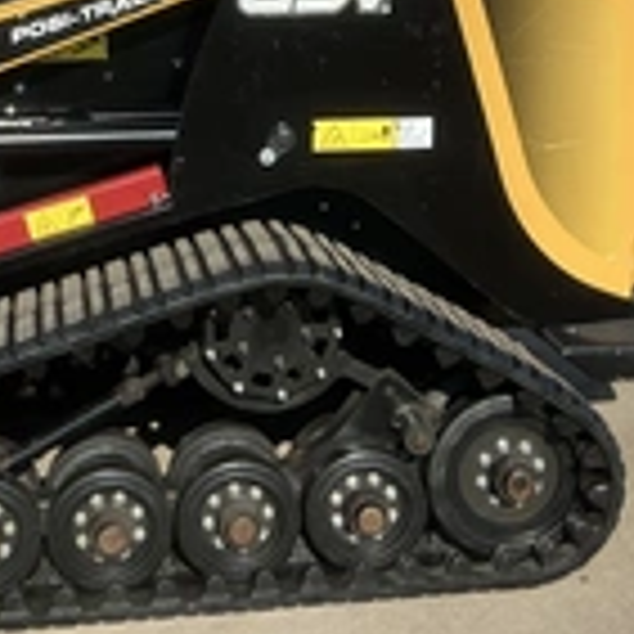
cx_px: 184
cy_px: 94
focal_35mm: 70
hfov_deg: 24.5
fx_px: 1450
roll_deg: +1.9
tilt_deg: -7.1
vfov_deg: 24.1
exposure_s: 1/2538
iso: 25
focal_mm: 3
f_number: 1.8
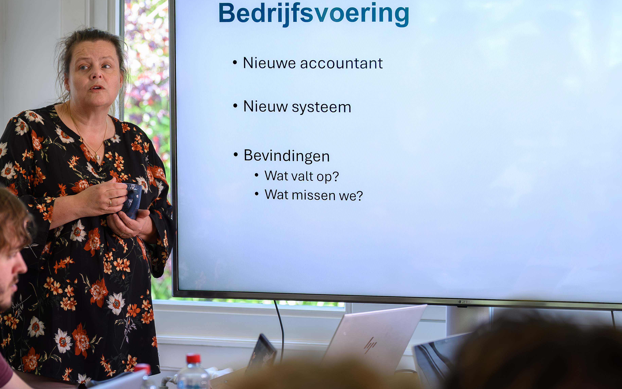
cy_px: 259
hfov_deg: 15.1
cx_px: 215
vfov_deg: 9.5
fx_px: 2339
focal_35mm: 138
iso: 800
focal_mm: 82
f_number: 3.5
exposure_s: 1/200
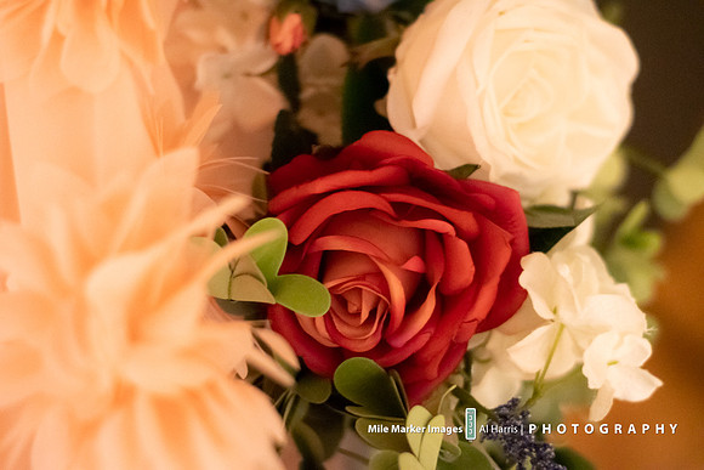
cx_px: 352
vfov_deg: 18.2
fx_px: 1467
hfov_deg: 27.0
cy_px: 235
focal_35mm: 75
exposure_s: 1/60
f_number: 2.2
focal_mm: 50
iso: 6400
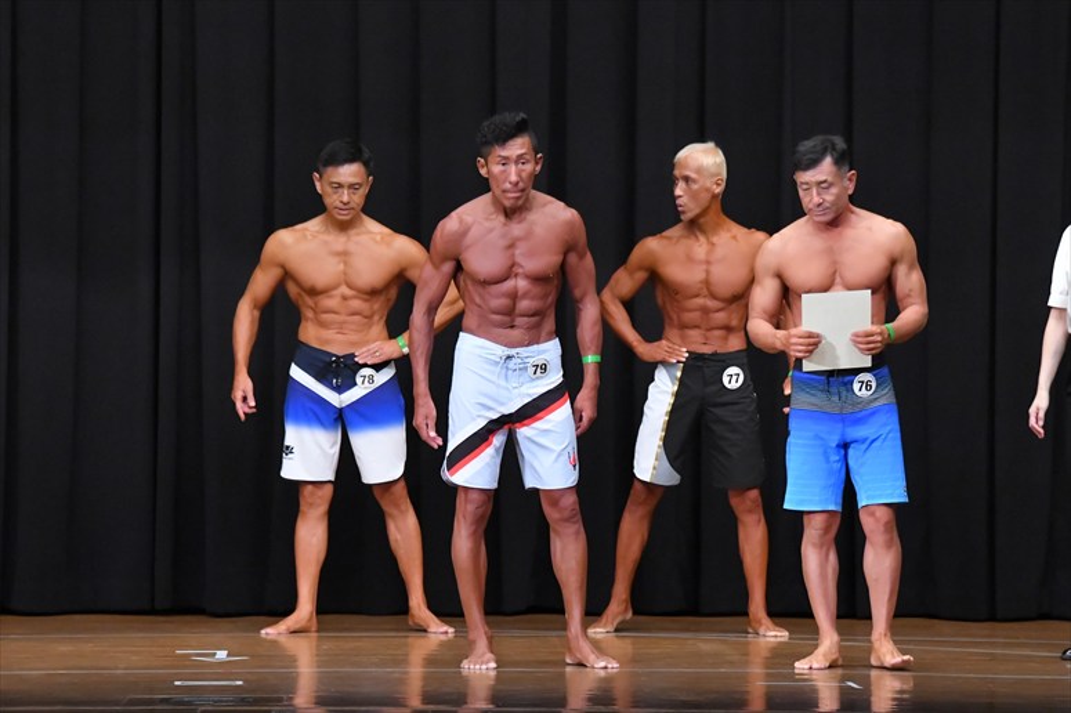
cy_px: 356
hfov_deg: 10.2
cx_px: 536
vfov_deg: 6.8
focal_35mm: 202
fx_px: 6007
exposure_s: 1/400
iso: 8000
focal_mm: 135
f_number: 5.6
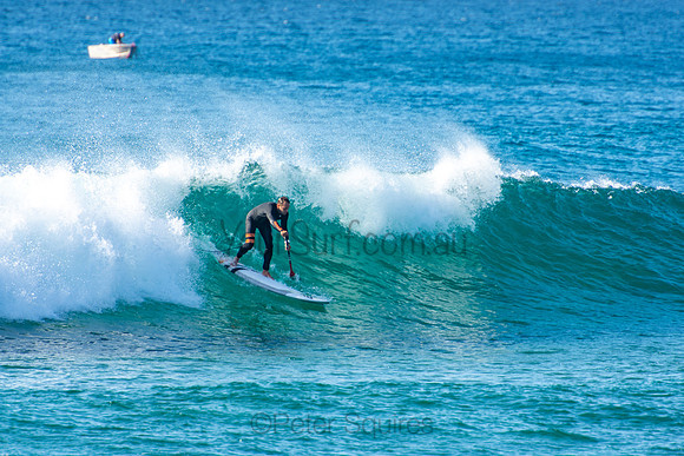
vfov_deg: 2.3
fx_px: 11402
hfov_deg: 3.4
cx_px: 342
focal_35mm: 600
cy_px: 228
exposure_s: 1/500
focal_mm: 400
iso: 200
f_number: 5.6
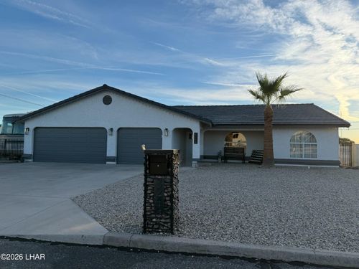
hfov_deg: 71.6
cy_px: 134
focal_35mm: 24
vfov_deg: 56.8
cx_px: 180
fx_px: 249
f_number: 1.78
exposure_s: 1/3584
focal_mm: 6.76
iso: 100
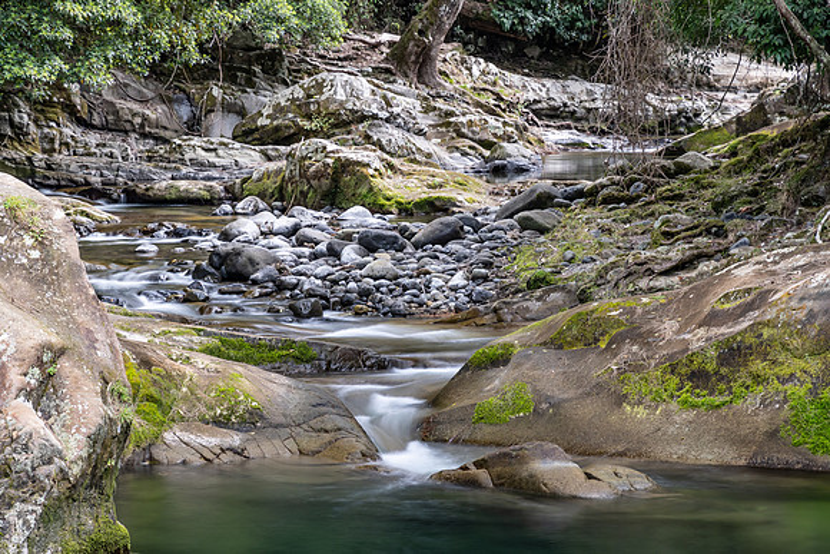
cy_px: 277
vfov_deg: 11.4
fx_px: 2767
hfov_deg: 17.1
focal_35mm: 120
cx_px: 415
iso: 200
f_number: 6.3
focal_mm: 80
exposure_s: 2
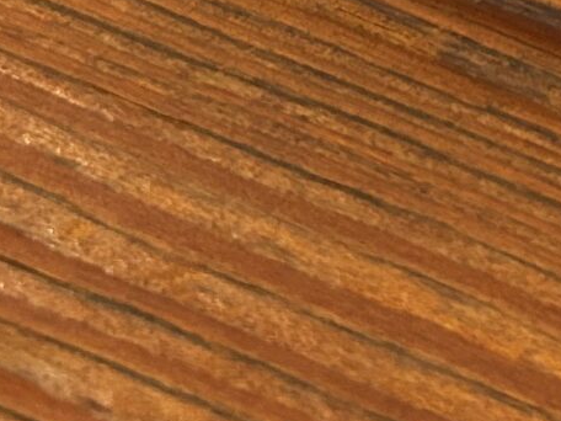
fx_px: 2366
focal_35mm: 146
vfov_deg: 9.1
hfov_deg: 12.3
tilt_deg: -50.1
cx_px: 1038
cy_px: -585
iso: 320
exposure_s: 1/60
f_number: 1.5
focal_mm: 5.7
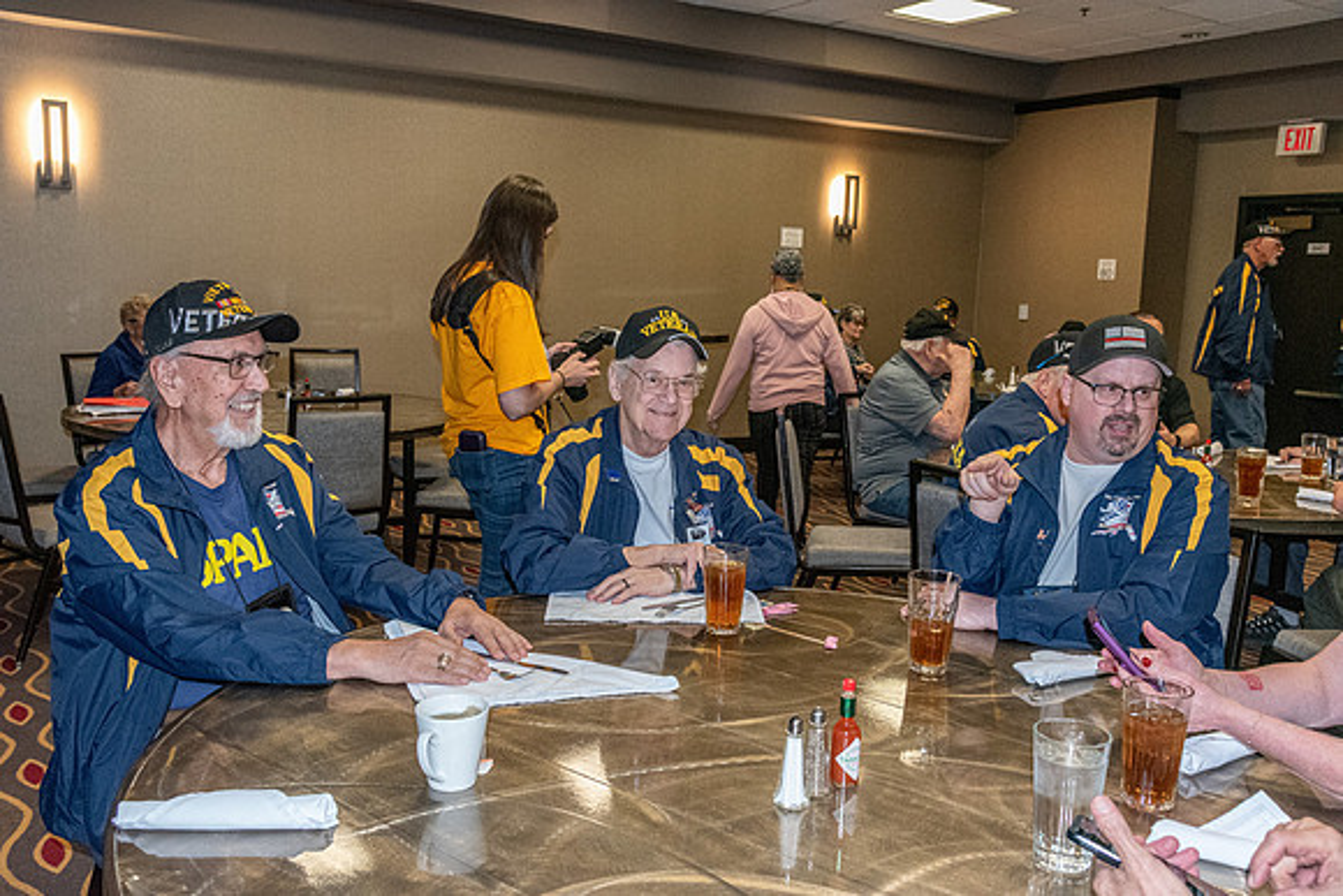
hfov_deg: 60.3
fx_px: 1157
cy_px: 448
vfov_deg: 42.3
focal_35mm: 31
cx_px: 672
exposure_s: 1/125
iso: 6400
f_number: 6.3
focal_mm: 31
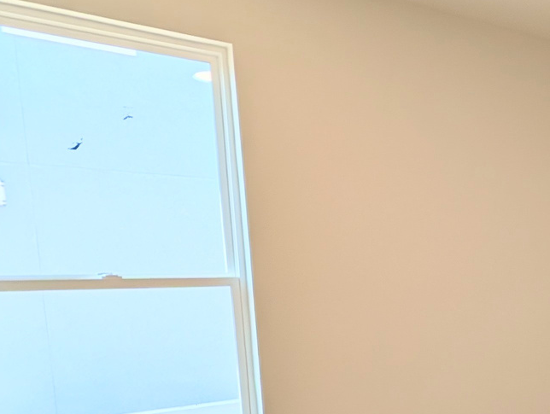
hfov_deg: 39.4
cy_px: 352
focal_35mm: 38
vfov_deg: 36.1
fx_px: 605
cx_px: 615
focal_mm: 2.02
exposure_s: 1/464
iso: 57
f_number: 1.7
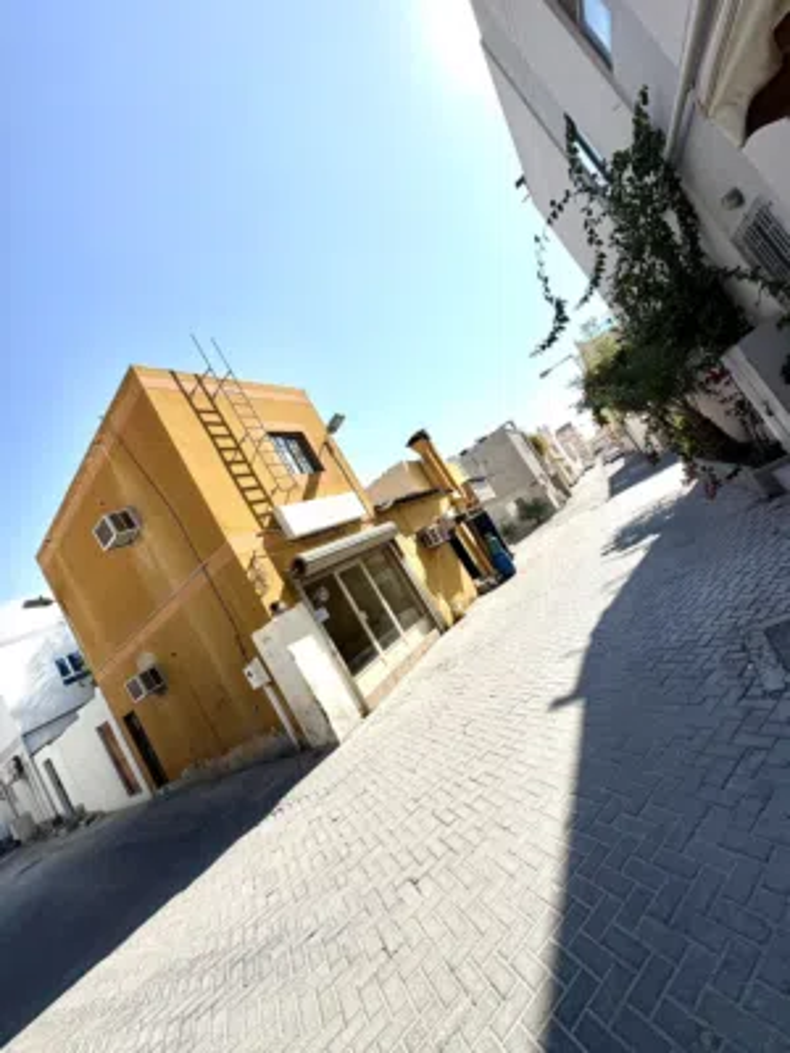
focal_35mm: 14
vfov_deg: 102.1
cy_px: 526
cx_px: 395
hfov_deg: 85.7
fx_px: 426
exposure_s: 1/3717
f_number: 2.2
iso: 50
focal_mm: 2.22
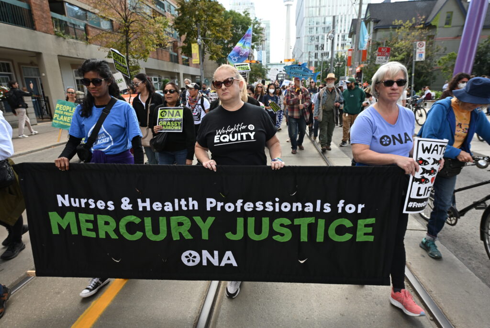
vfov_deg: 62.0
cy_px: 164
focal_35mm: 20
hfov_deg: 83.9
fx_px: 272
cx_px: 245
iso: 320
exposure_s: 1/160
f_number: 6.3
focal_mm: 20
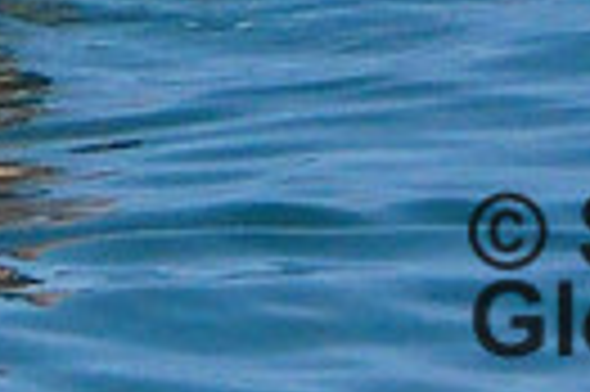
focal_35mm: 3663
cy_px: -385
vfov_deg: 0.4
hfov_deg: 0.6
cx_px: 405
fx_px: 59957
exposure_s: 1/2500
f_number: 9
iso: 1250
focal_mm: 550
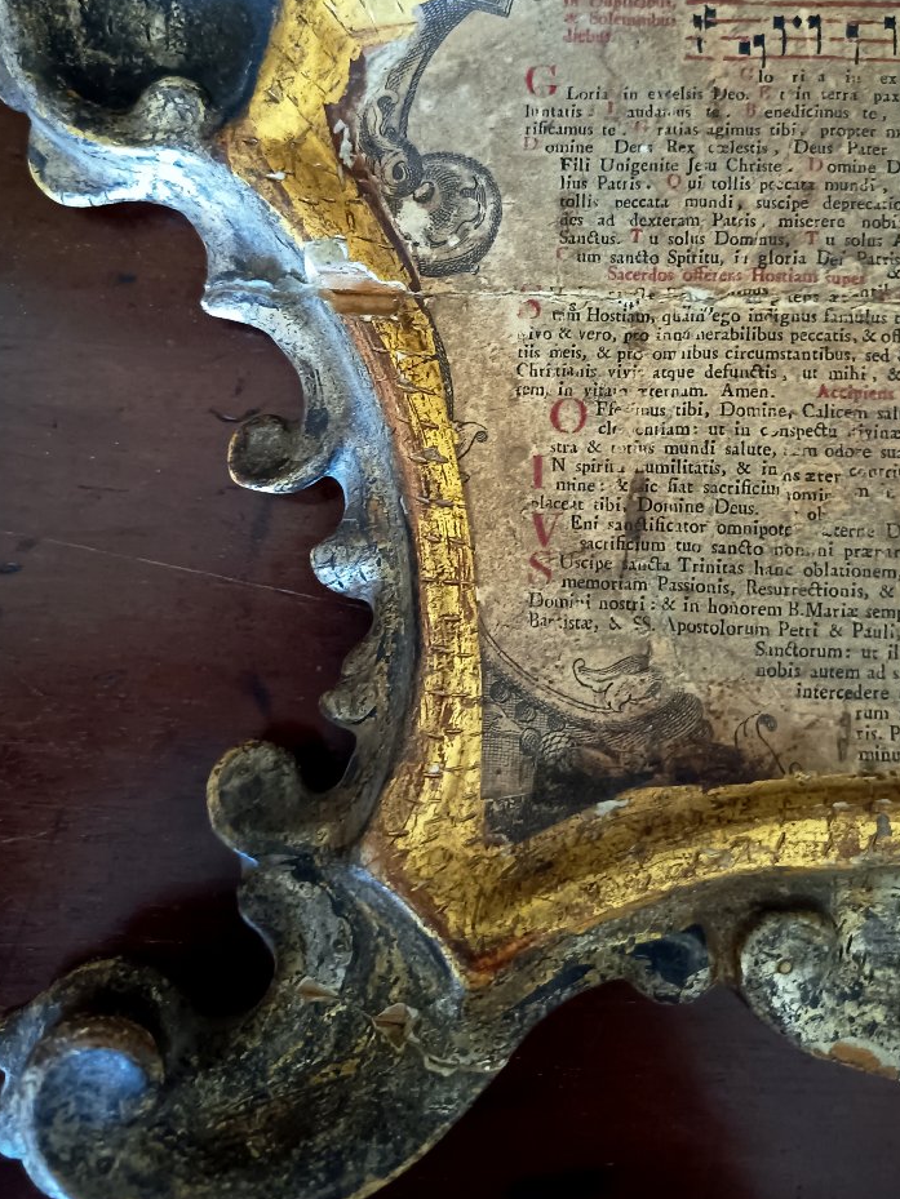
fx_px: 1074
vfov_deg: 57.7
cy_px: 458
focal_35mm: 31
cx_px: 504
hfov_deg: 45.4
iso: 4500
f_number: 1.7
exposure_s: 1/14.3
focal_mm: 5.24
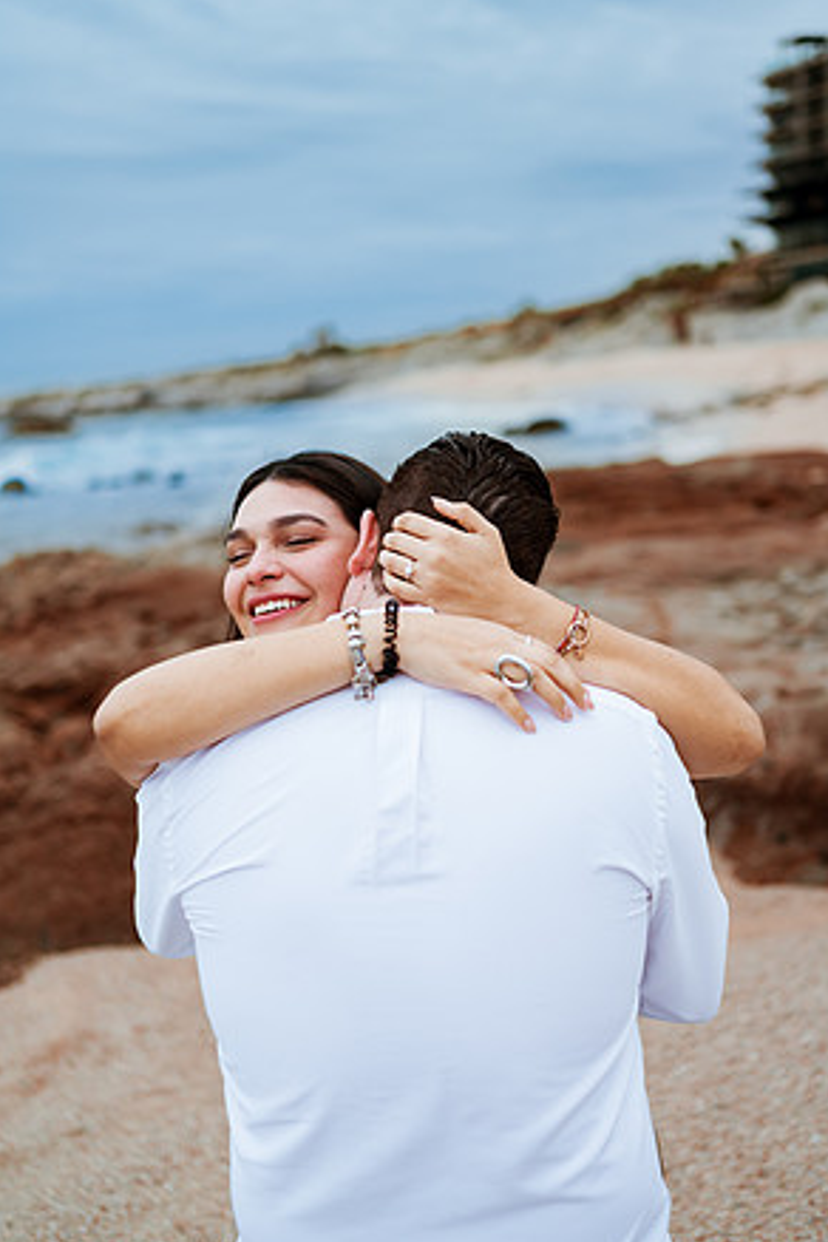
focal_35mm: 36
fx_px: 1242
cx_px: 417
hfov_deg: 36.9
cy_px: 624
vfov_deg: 53.1
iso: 80
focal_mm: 35
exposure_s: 1/800
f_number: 1.8
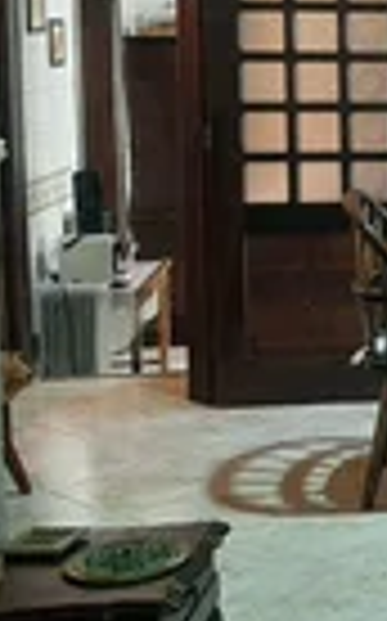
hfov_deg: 13.6
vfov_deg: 26.2
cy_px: 101
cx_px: 846
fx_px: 1302
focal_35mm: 77
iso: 200
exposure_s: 1/50
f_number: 1.7
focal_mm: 3.93
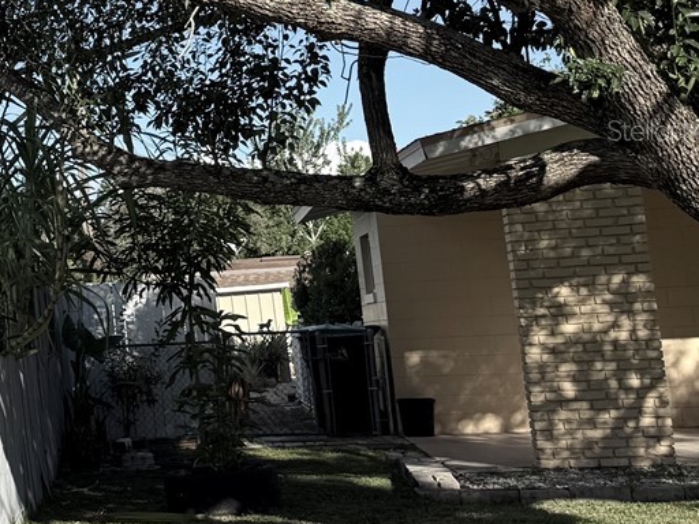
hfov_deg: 21.6
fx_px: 1514
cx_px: -356
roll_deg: +3.5
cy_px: 130
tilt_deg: +7.5
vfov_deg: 19.5
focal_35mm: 75
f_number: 1.78
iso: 80
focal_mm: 6.76
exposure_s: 1/4405
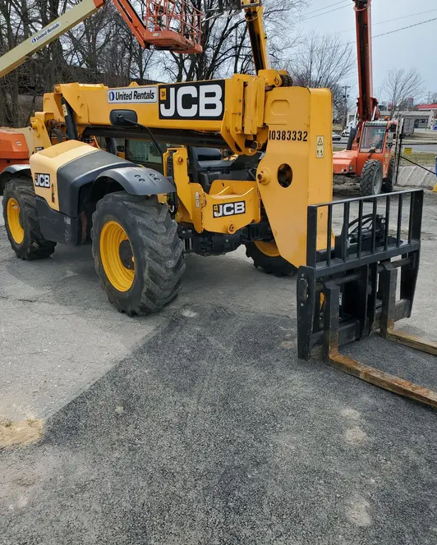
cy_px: 246
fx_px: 452
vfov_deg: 62.1
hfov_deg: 51.6
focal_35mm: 28
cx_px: 221
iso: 50
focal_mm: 4.3
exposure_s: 1/777
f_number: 2.4
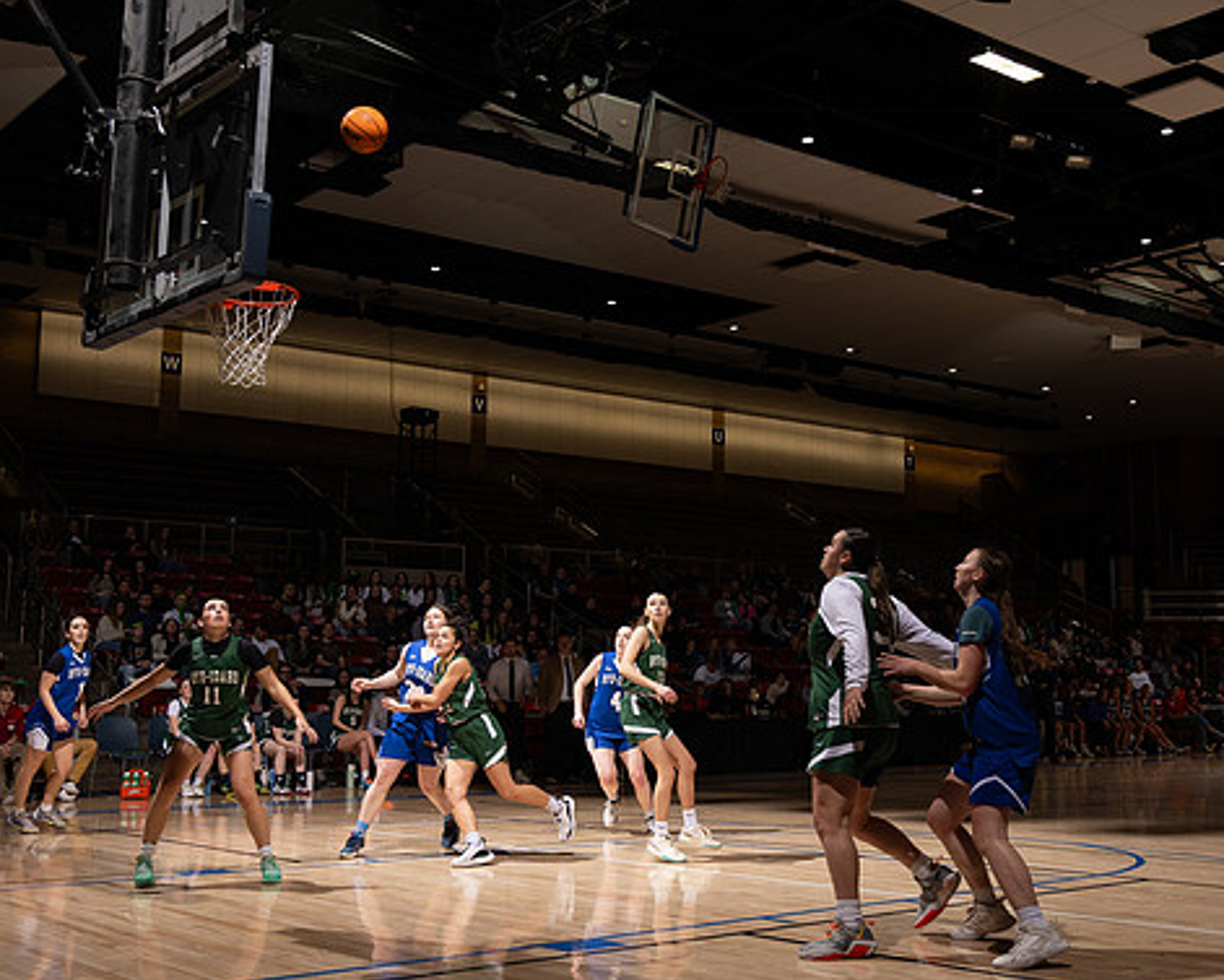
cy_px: 451
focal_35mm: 45
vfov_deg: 33.4
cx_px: 771
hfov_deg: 40.8
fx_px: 1630
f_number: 5
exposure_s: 1/125
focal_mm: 24
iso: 100
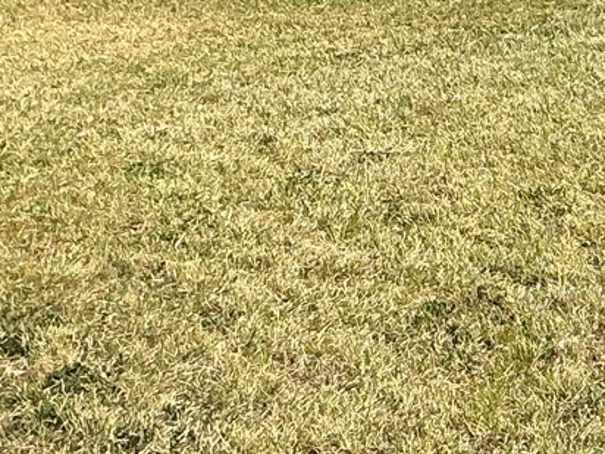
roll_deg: -0.5
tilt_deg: -11.3
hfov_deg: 13.2
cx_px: 819
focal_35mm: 144
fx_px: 2517
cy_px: 148
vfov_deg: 10.3
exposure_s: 1/1912
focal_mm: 3
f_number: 1.8
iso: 25
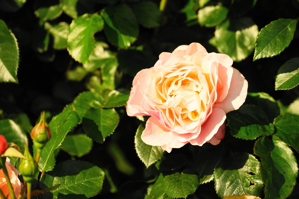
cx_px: 150
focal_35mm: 300
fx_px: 2491
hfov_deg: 6.9
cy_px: 100
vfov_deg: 4.6
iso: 100
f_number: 7.1
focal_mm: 300
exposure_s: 1/400
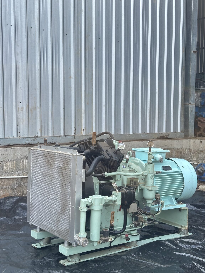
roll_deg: -0.5
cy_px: 136
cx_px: 102
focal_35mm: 48
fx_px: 379
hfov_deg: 30.3
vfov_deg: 39.7
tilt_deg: -2.8
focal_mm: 6.86
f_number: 1.78
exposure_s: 1/441
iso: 64
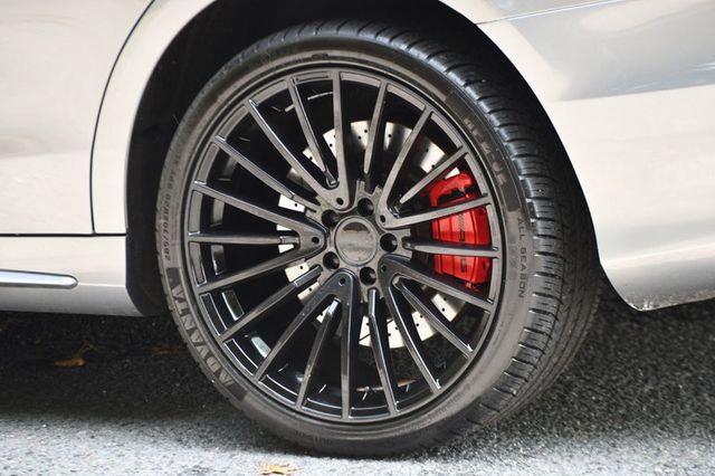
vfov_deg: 7.3
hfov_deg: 11.0
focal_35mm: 187
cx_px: 358
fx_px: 3712
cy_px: 238
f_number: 4.8
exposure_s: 1/250
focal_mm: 125
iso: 800
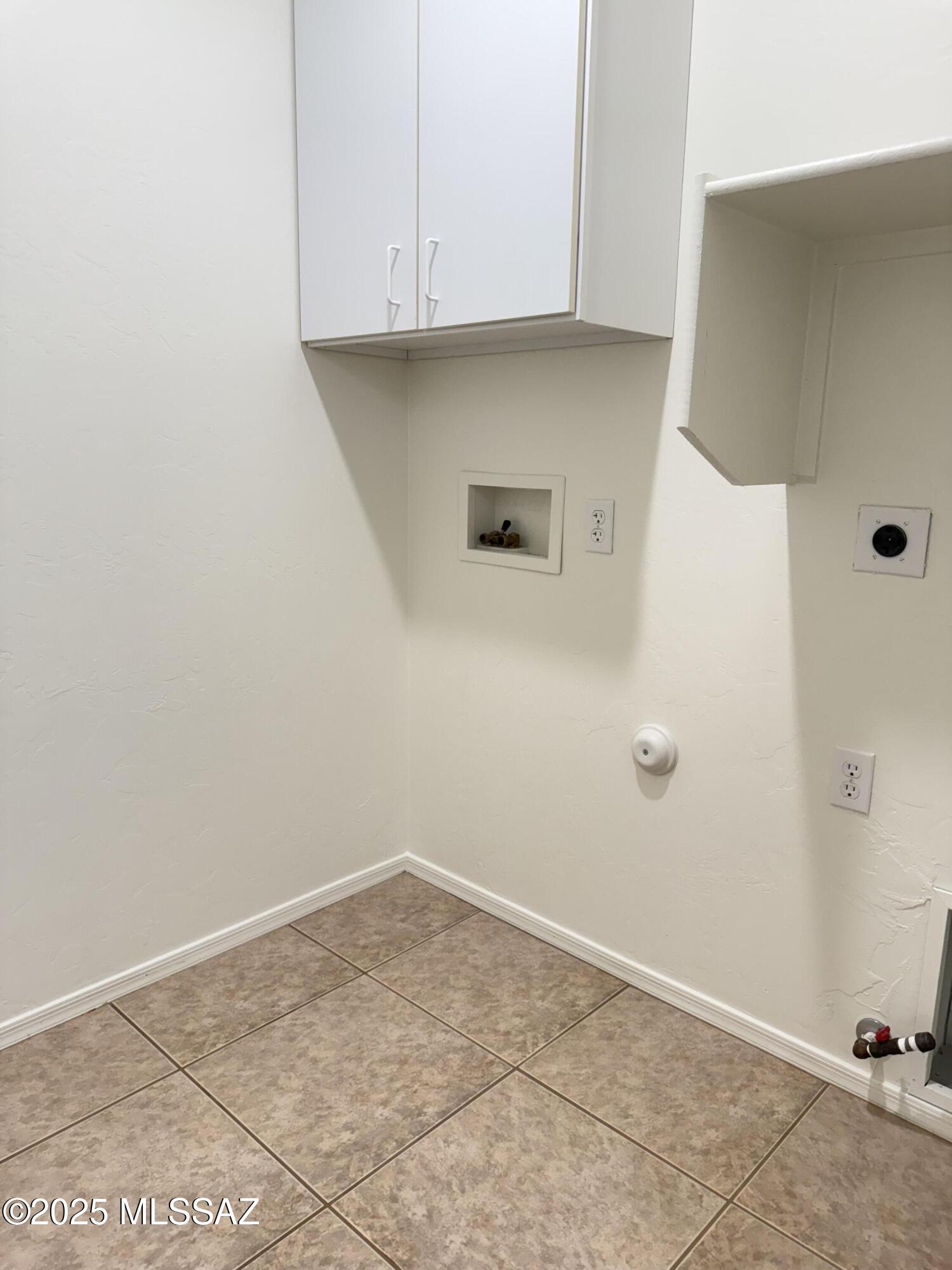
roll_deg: -1.4
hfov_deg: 56.8
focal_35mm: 24
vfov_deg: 71.6
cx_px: 476
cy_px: 635
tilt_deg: -11.6
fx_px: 880
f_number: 1.78
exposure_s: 1/120
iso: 160
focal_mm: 6.76
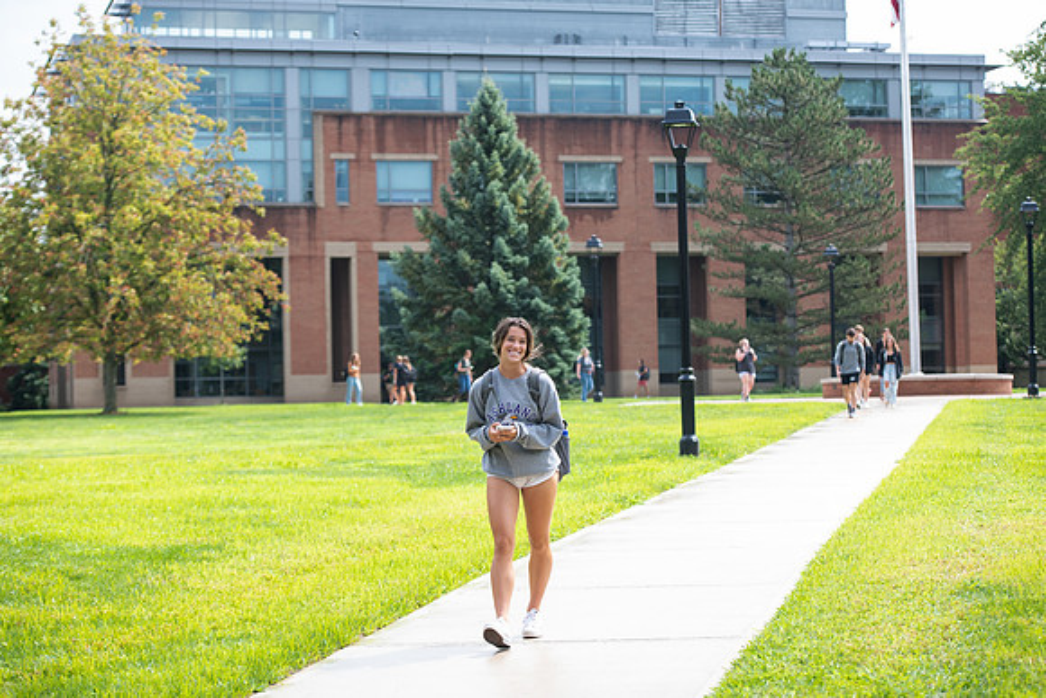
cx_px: 523
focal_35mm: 84
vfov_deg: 16.3
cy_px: 349
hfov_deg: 24.2
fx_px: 2439
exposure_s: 1/640
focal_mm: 82
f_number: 4
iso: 320
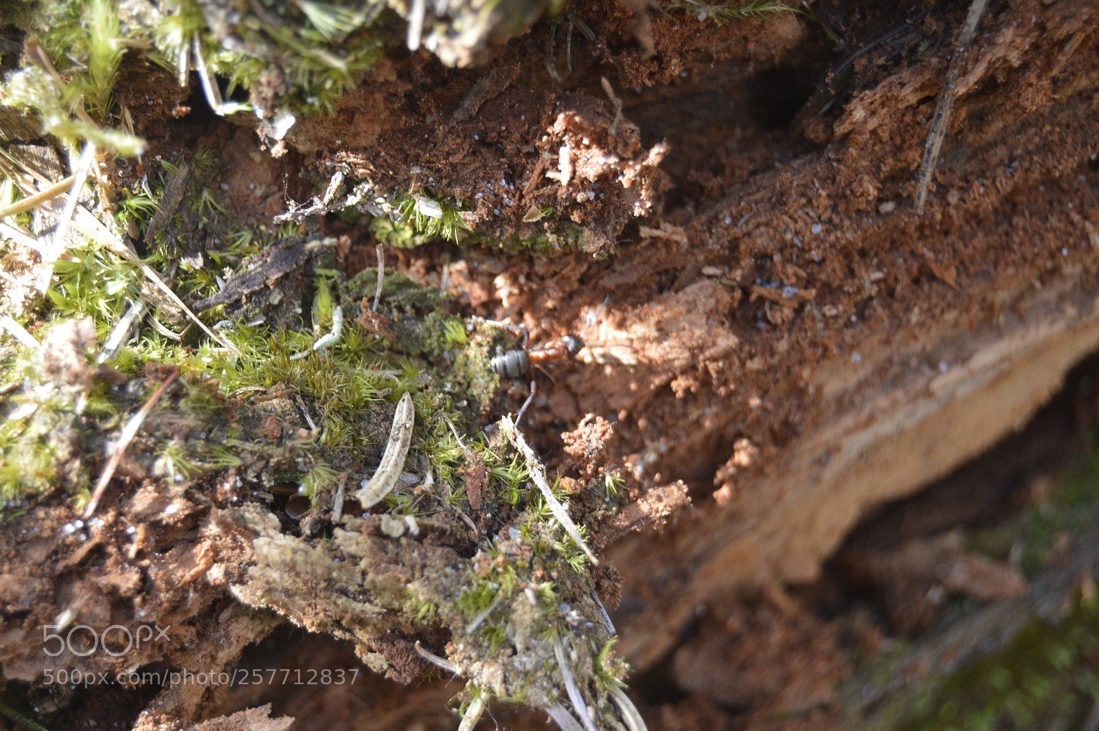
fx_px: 2516
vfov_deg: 16.5
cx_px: 550
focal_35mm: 82
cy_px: 366
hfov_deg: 24.6
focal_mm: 55
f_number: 5.6
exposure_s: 1/125
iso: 400
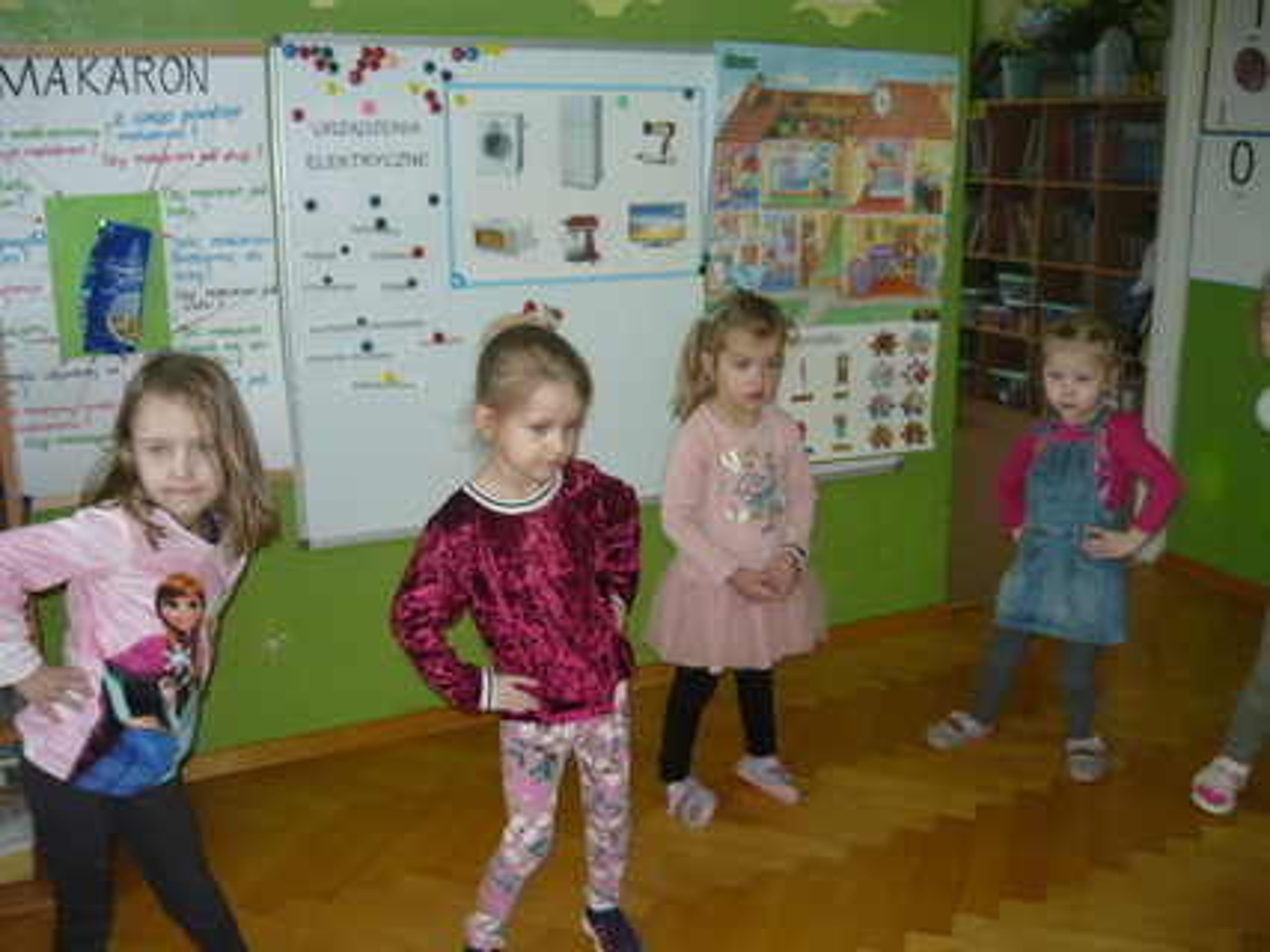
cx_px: 635
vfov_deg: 42.9
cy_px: 476
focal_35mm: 33
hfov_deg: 55.4
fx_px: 1210
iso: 125
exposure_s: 1/30
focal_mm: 5.5
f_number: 2.8
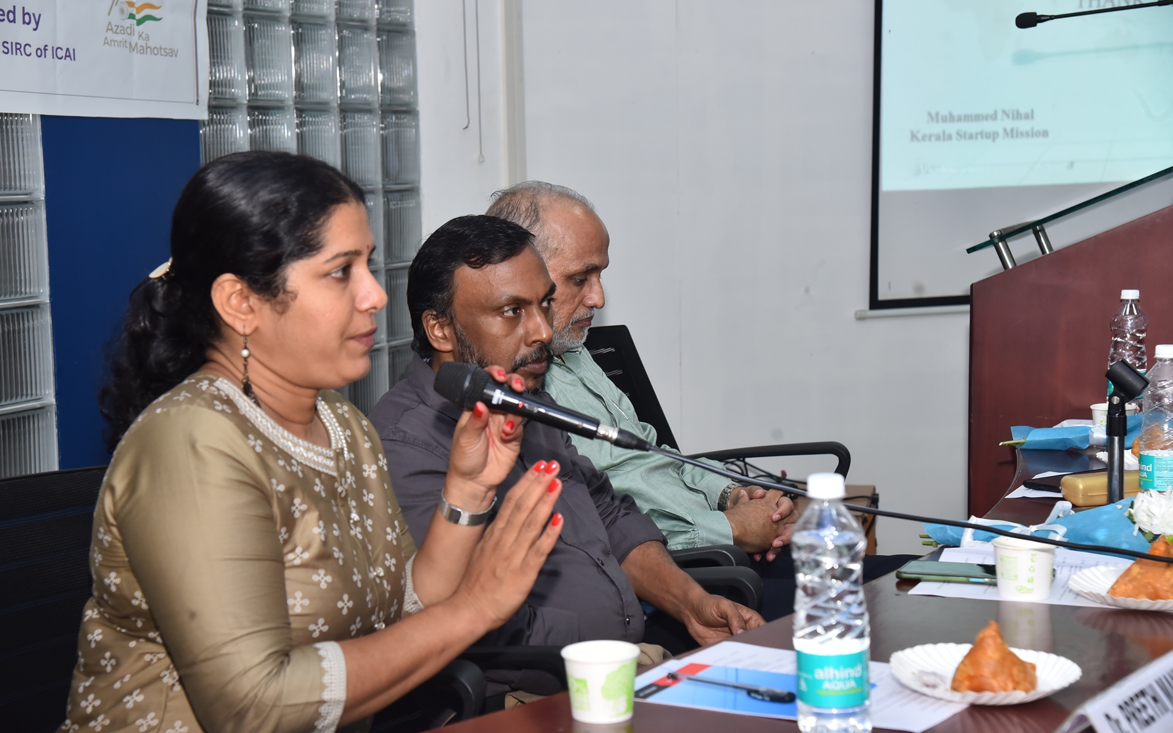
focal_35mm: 68
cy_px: 395
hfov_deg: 30.2
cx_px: 584
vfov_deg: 19.1
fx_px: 2174
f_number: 8
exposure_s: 1/125
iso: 1000
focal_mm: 66
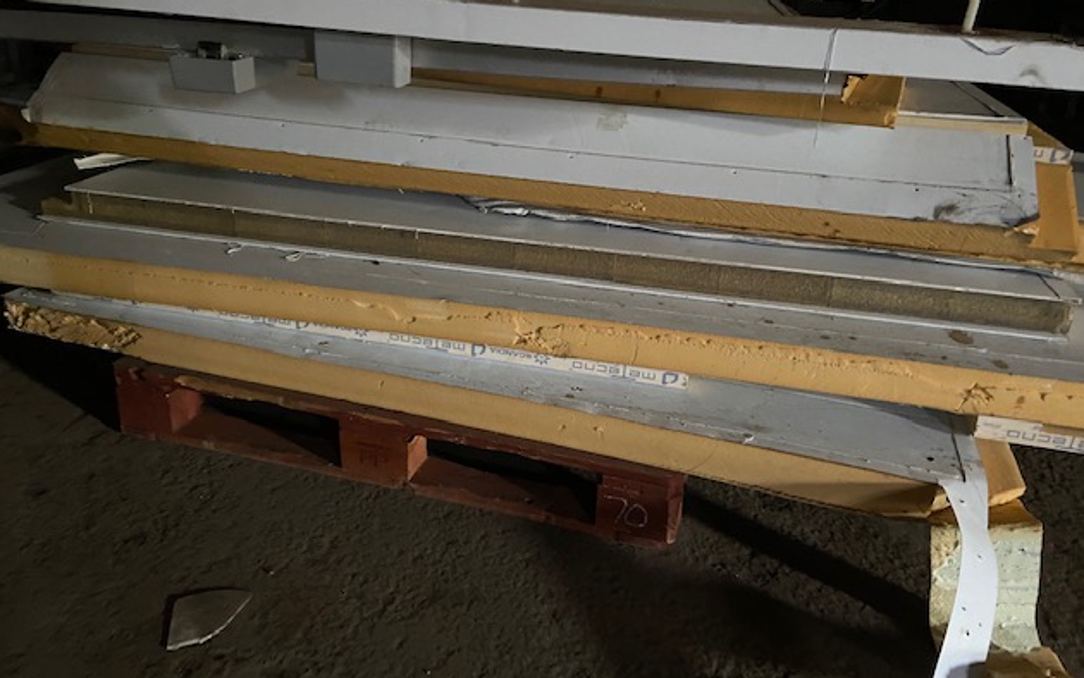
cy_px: 282
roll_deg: -1.2
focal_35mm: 28
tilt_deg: -23.8
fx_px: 827
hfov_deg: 66.5
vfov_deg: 44.4
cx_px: 540
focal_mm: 4.25
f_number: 1.8
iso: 1000
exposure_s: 1/30
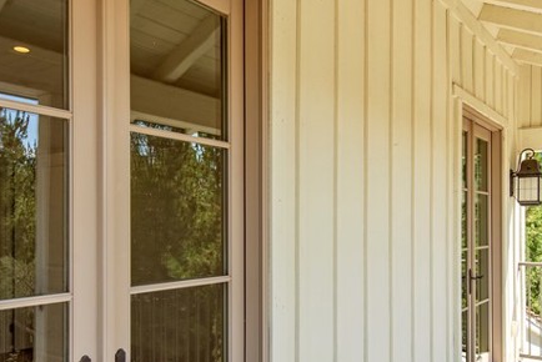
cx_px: 292
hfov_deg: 57.1
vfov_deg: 39.8
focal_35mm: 33
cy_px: 224
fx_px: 497
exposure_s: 1/250
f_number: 8
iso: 200
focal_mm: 14
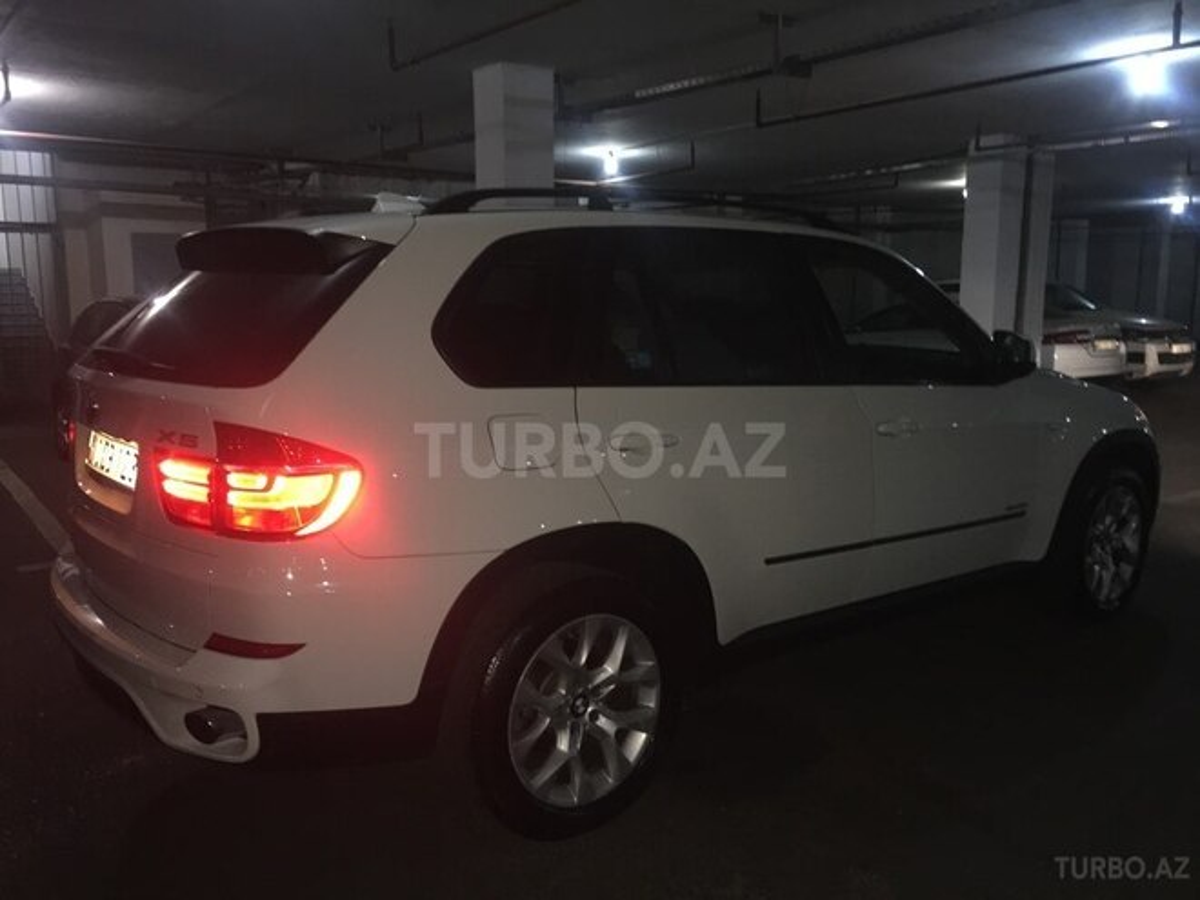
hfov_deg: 61.7
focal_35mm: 29
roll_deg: -1.0
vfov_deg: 48.2
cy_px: 450
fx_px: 1005
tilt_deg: -9.8
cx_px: 600
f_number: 2.2
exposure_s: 1/17
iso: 200
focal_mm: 4.15
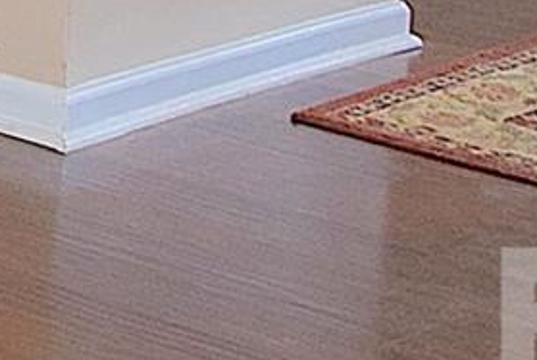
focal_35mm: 198
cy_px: -691
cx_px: -857
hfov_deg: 9.1
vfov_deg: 6.4
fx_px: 2958
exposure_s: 1/60
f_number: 4
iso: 800
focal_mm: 18
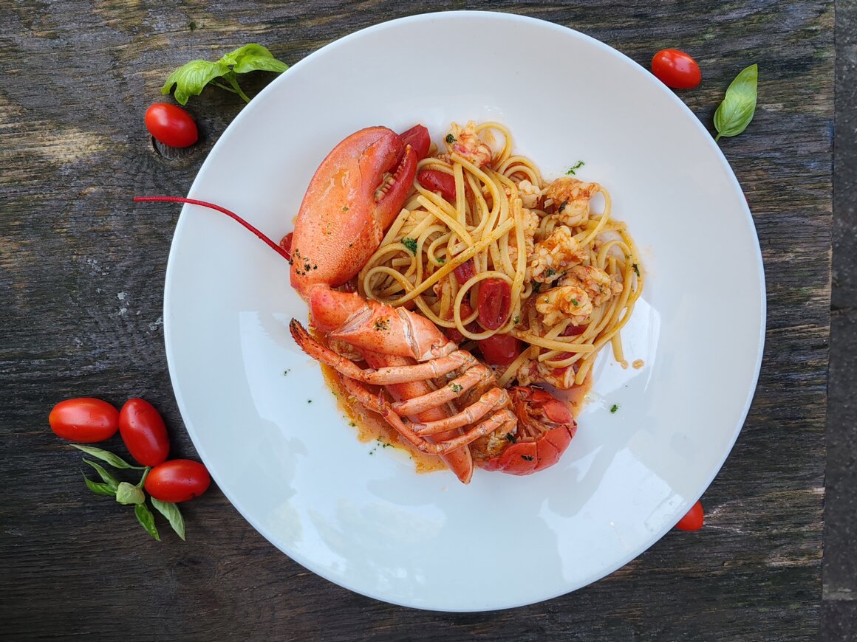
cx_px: 428
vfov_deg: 51.4
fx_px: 668
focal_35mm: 27
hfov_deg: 65.3
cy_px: 321
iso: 100
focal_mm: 6.12
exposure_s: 1/100
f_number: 1.9
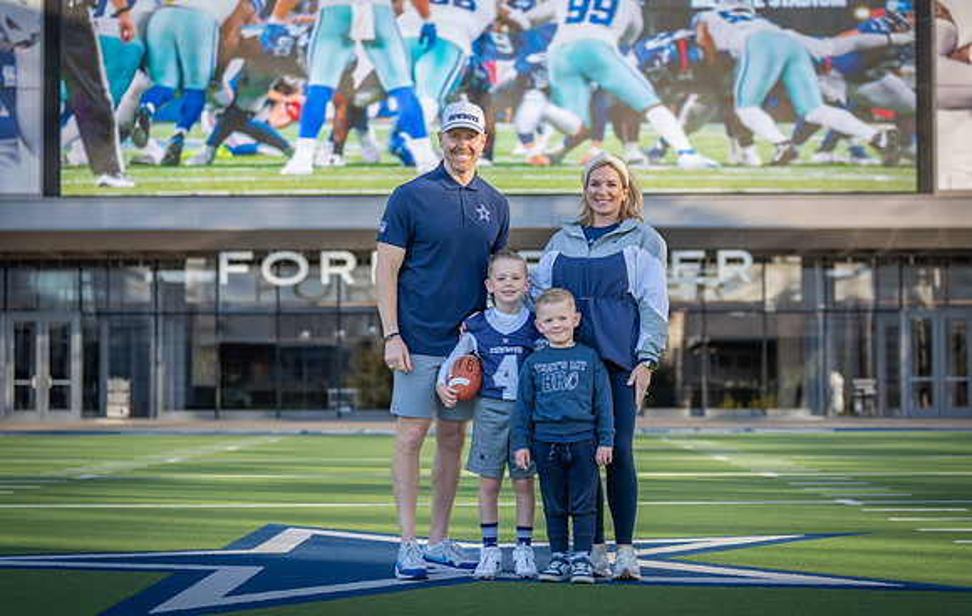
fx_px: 2105
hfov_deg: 26.0
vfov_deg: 16.7
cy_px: 343
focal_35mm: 79
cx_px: 533
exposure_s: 1/500
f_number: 2.8
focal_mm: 70
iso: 100
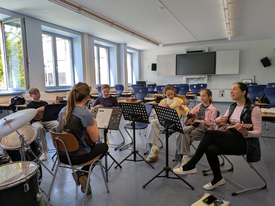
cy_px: 103
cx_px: 138
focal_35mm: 25
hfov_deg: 69.4
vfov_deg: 54.9
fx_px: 199
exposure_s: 1/144
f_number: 1.89
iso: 45
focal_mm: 5.43
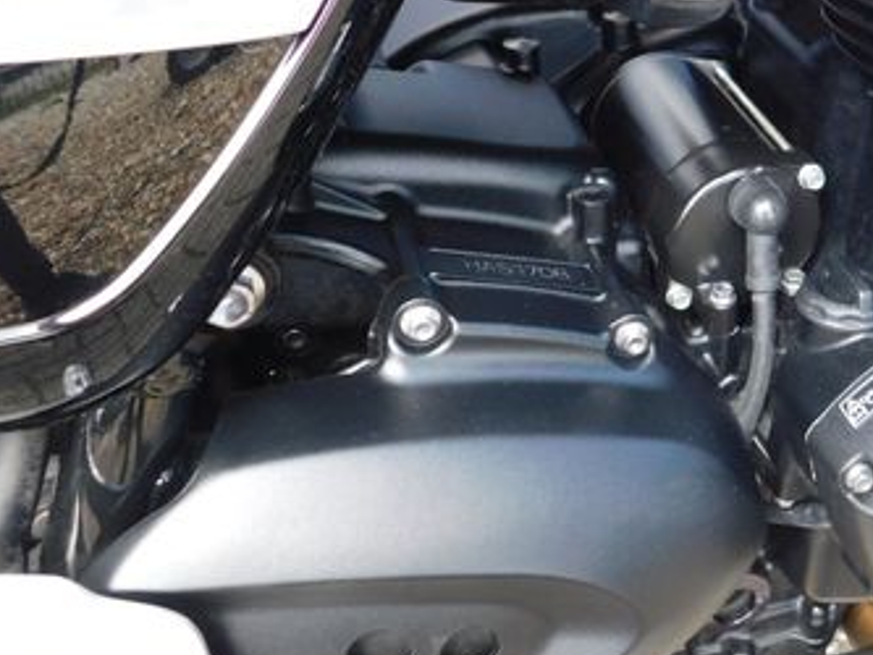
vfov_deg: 30.3
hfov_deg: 36.6
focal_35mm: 48
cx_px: 818
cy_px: 314
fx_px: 1211
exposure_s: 1/100
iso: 125
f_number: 3.1
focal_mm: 4.5
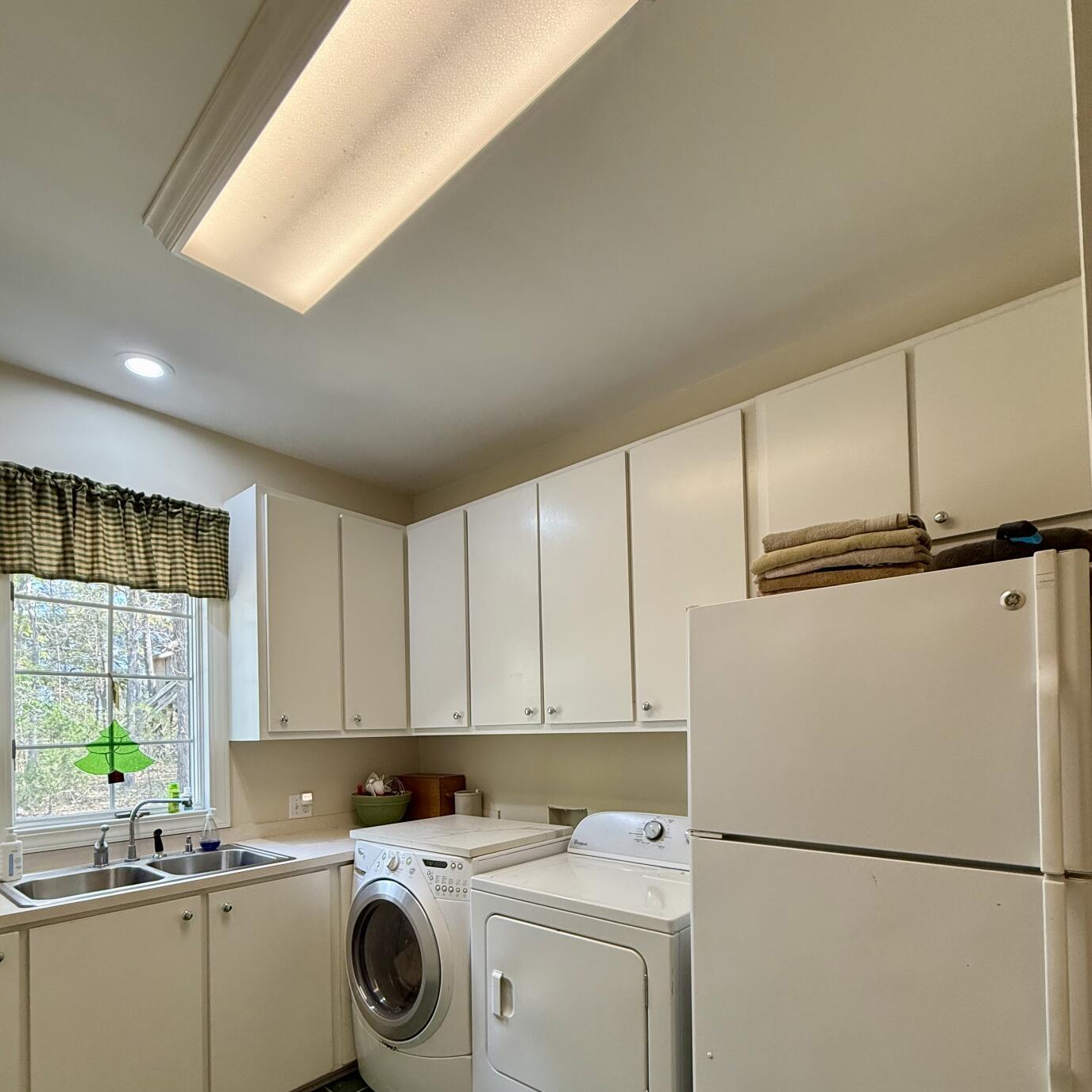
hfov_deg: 80.7
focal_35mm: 18
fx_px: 642
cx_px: 531
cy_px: 721
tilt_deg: +1.2
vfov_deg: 78.3
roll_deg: +0.9
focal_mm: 2.22
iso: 160
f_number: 2.2
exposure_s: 1/120
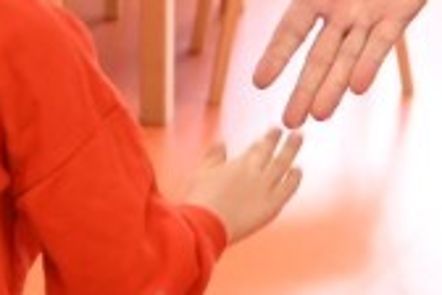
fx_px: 2946
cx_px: 595
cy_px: -442
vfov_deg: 5.5
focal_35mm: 240
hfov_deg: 8.4
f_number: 3.5
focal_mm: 35
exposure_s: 1/400
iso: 3200
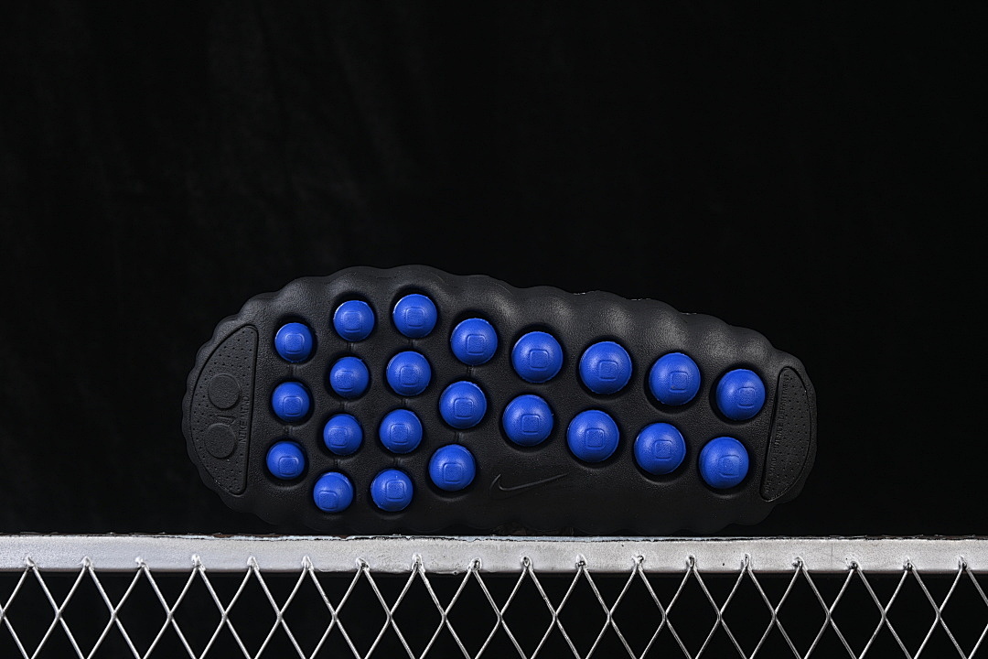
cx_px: 494
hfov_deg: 27.0
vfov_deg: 18.2
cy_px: 330
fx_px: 2058
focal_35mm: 75
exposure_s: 1/60
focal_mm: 50
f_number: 6.3
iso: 160
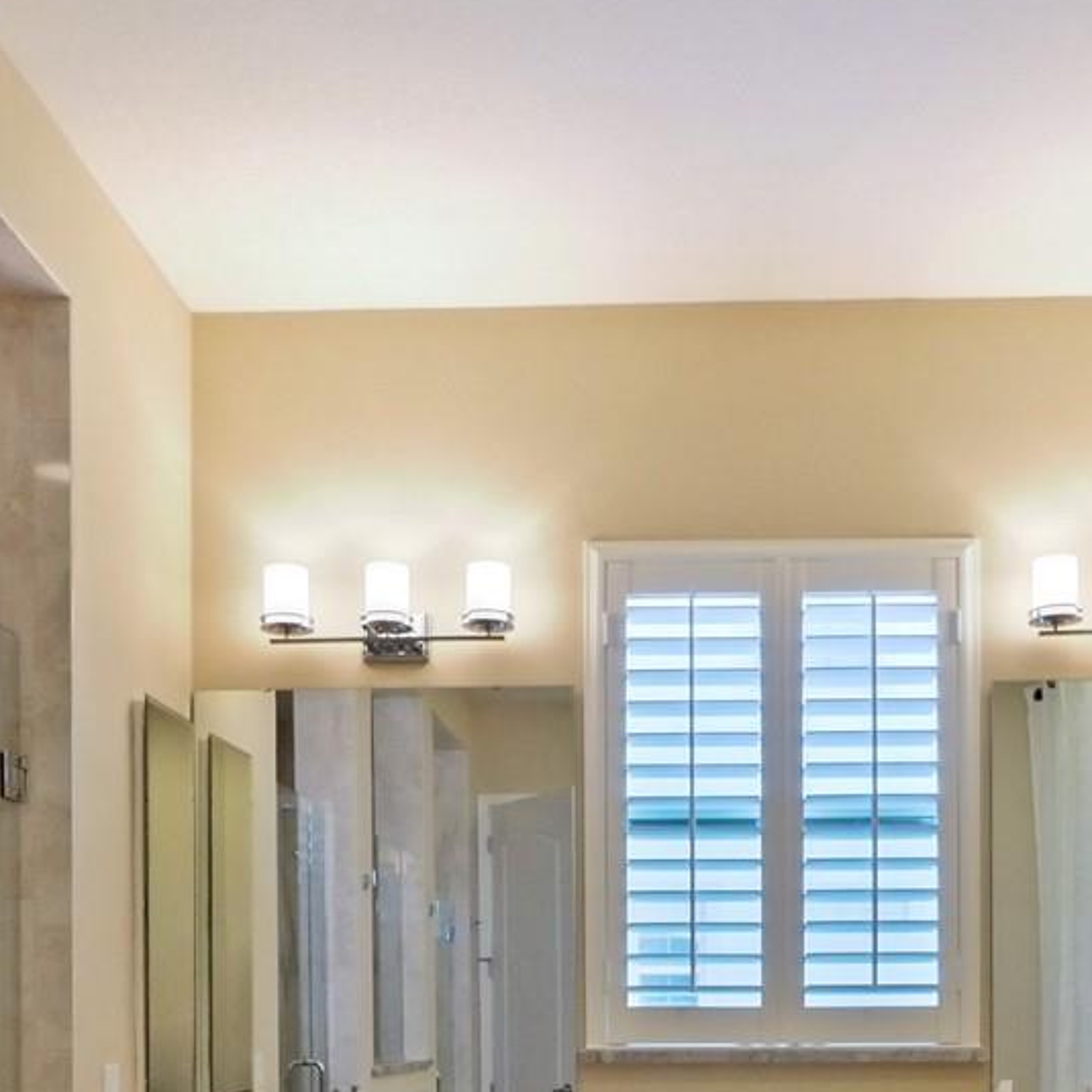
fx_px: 1321
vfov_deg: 39.5
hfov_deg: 44.6
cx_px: 666
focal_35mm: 37
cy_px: 1095
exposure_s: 1/60
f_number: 4
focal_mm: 7
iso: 2500
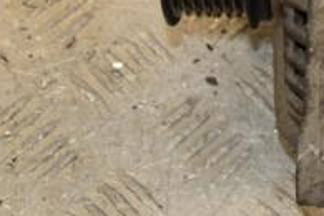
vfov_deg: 8.6
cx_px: 480
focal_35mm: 157
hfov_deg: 12.5
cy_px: -45
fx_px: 1413
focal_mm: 34
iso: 800
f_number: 6.3
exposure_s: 1/200
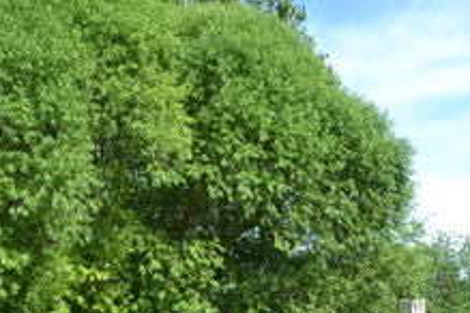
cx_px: 412
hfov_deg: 25.0
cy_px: 388
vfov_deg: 16.5
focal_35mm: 79
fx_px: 1031
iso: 100
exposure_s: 1/200
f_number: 7.1
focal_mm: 18
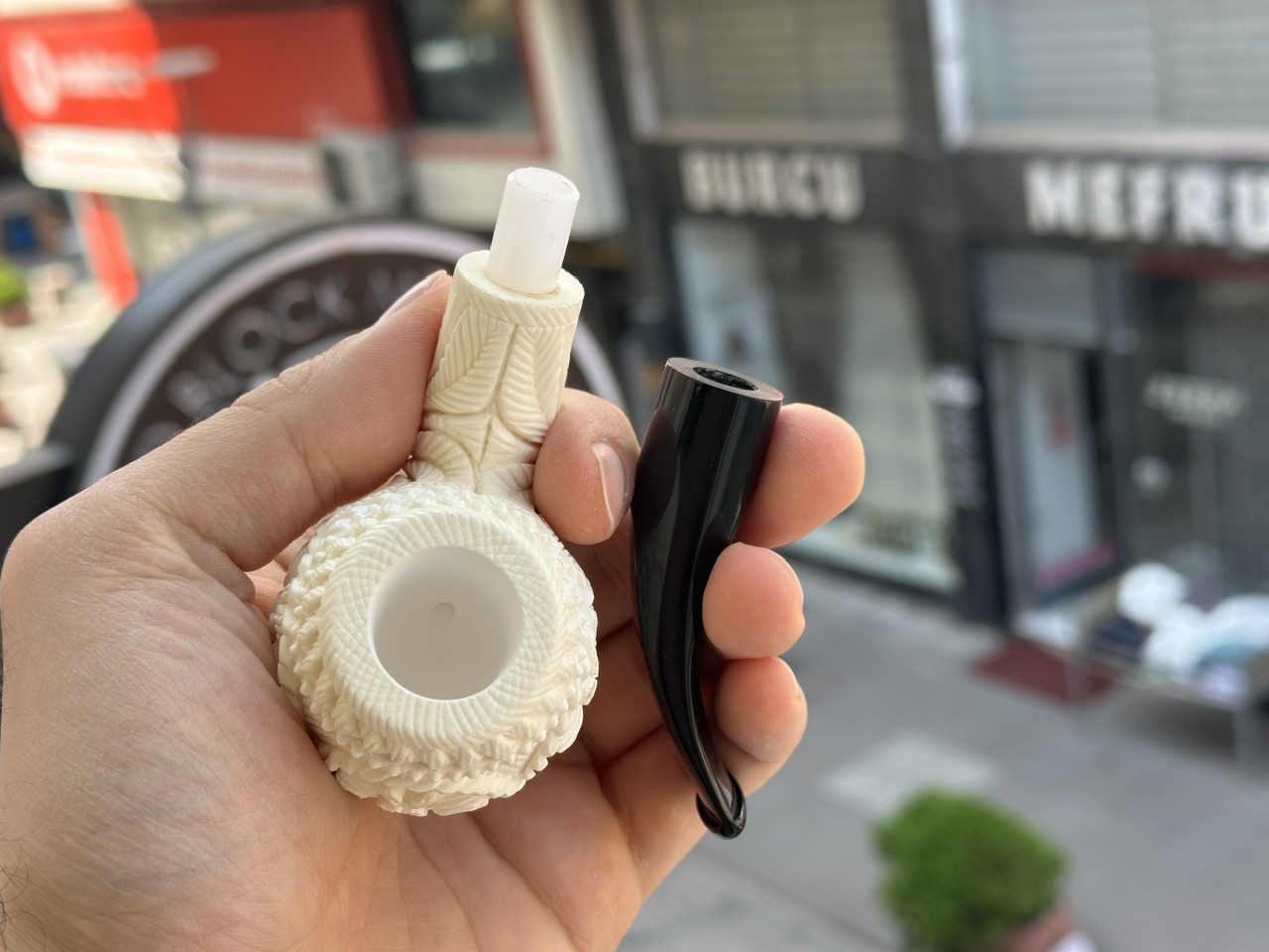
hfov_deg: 39.7
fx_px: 1760
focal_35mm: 48
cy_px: 476
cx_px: 634
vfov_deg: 30.3
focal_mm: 6.86
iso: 64
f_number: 1.78
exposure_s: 1/574
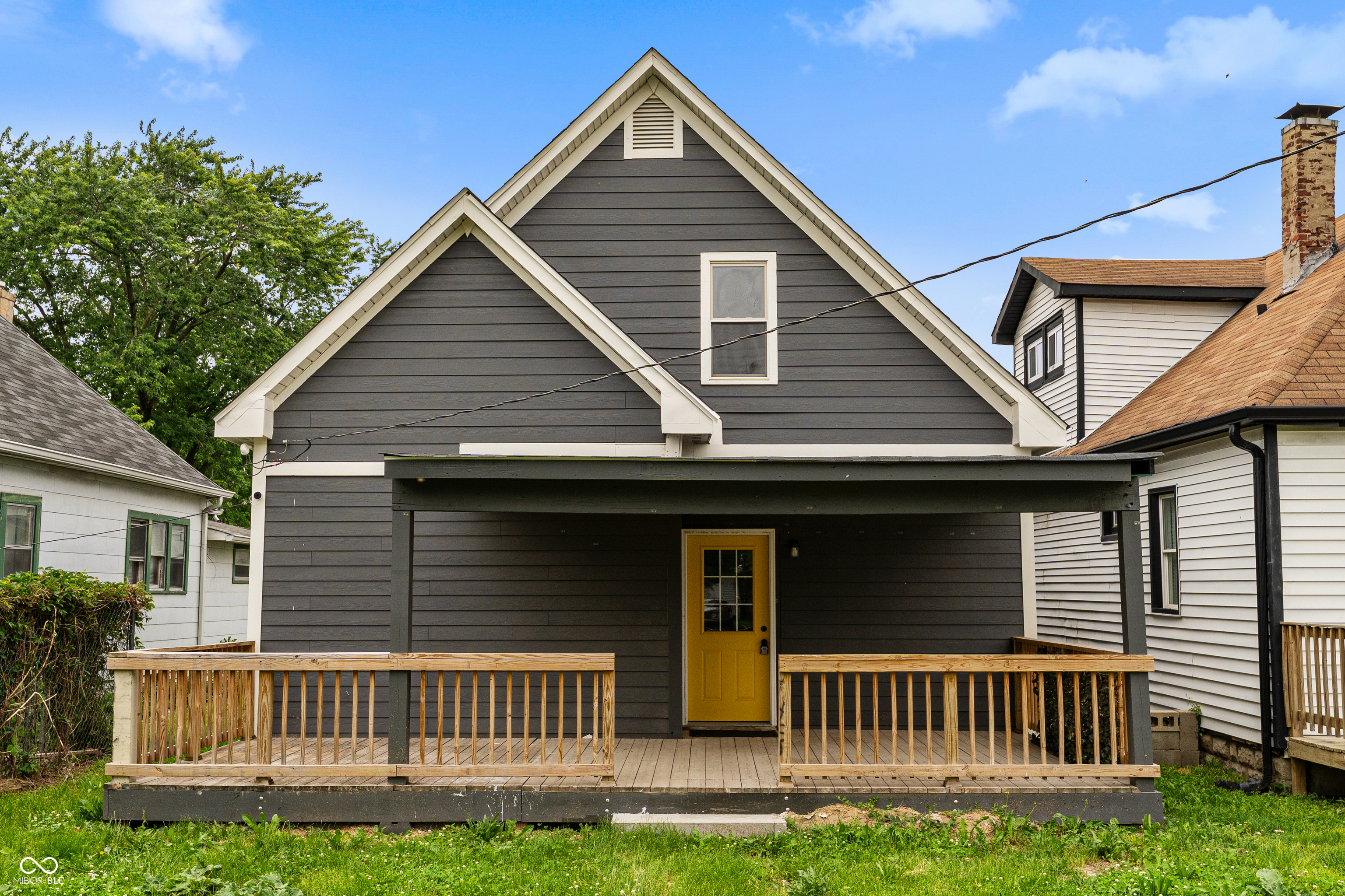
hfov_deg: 55.8
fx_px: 1270
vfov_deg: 38.9
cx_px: 672
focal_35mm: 34
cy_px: 448
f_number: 6.3
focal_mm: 22.7
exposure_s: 1/800
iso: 320
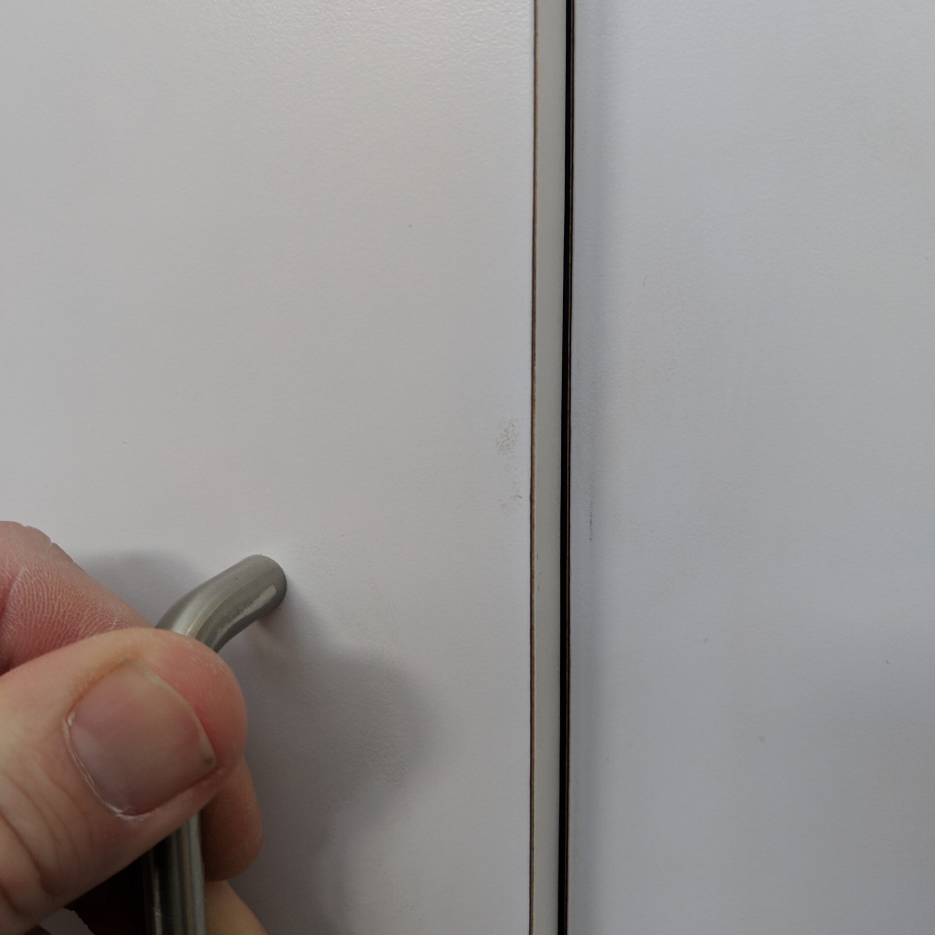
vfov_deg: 51.1
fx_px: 978
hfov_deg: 51.1
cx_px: 467
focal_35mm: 32
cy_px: 465
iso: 51
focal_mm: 4.44
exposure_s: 1/390
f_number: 1.8
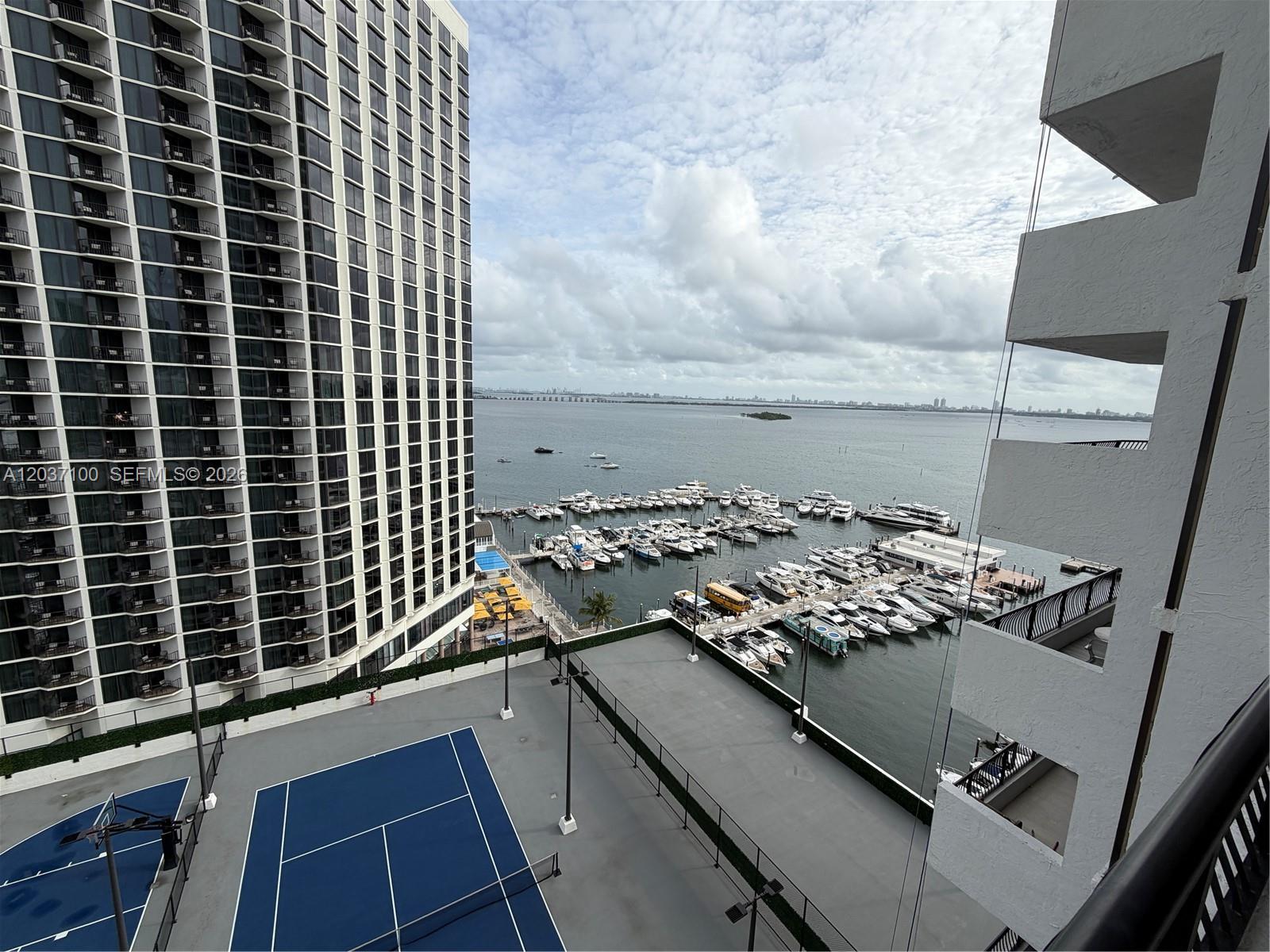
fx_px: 514
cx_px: 635
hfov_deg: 102.1
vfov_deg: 85.7
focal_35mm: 14
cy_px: 476
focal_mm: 2.22
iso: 20
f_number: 2.2
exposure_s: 1/864
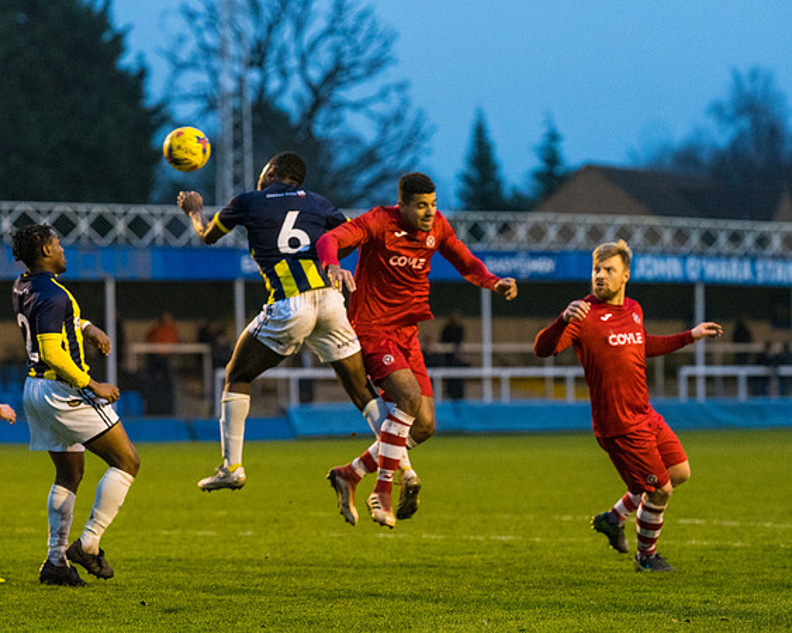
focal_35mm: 188
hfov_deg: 10.3
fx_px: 4413
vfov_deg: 8.2
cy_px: 256
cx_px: 399
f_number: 2.8
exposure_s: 1/800
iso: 5000
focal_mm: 135
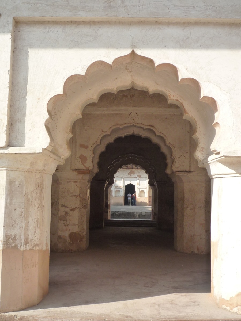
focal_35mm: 39
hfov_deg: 36.8
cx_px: 120
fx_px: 362
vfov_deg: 47.9
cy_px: 160
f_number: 3.6
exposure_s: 1/500
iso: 160
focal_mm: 5.8
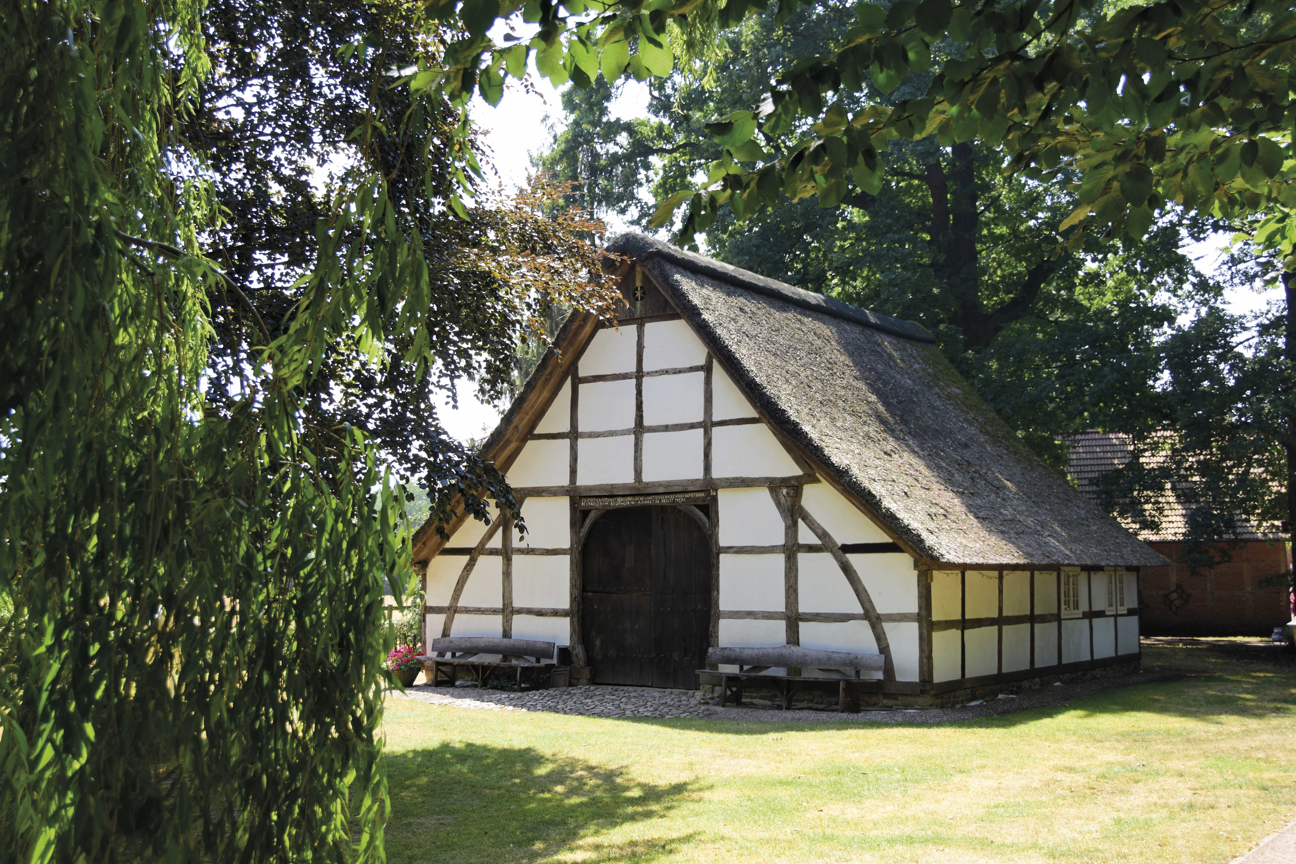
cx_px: 648
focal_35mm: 39
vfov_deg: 34.2
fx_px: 1404
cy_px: 432
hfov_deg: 49.6
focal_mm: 26
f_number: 4.5
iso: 125
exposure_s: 1/250
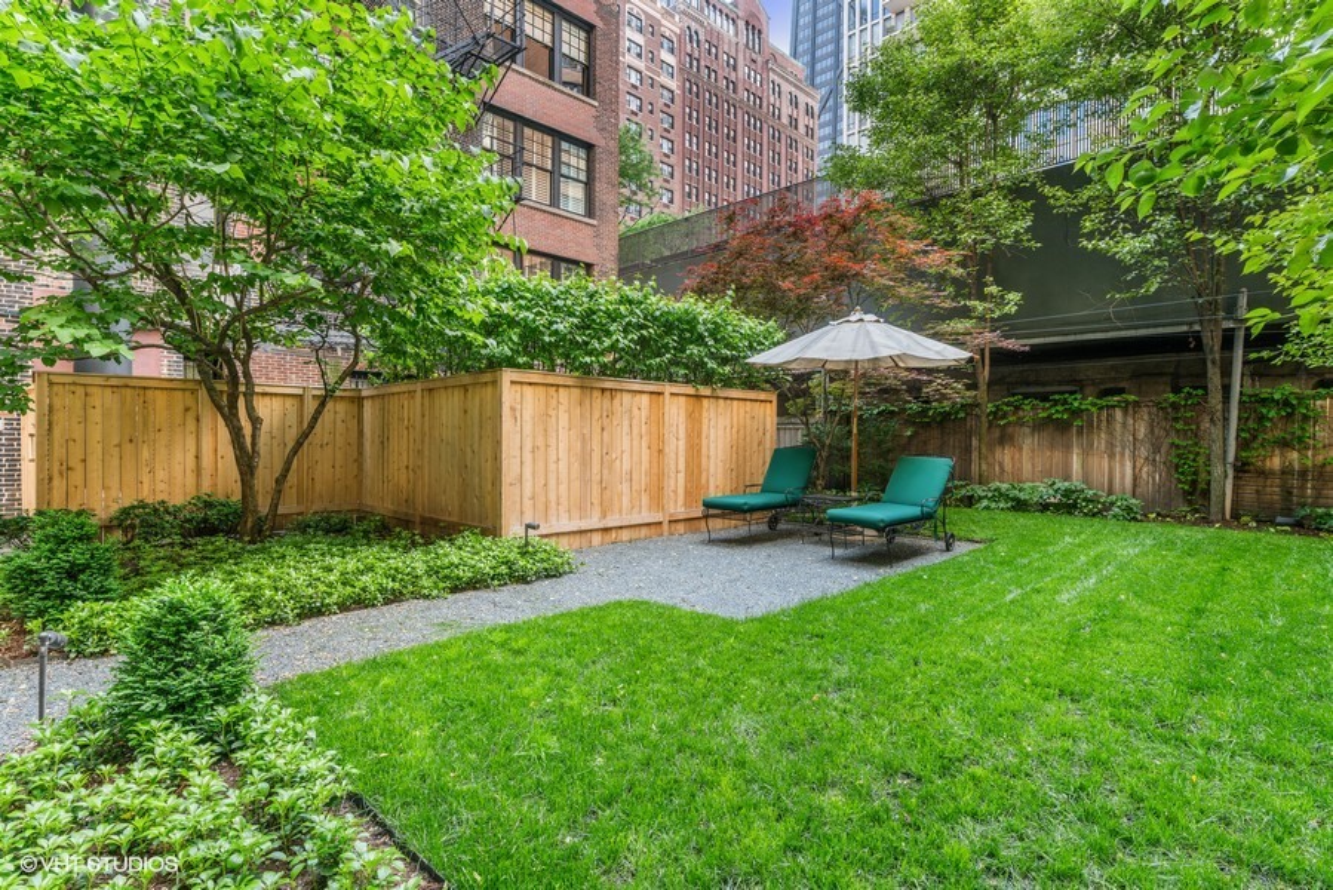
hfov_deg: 90.0
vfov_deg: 67.4
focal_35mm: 18
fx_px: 667
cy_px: 445
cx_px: 666
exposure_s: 1/25
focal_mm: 18
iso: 320
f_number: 7.1
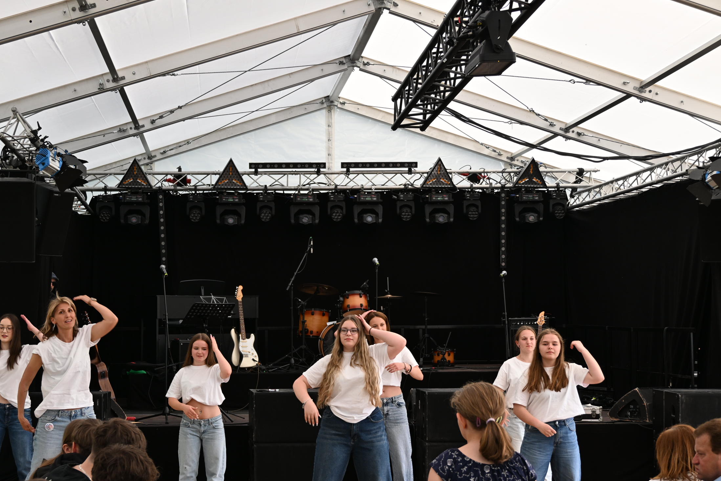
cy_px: 263
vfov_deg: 20.4
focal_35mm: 67
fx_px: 1334
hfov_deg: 30.2
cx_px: 294
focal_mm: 35
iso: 220
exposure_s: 1/200
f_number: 4.2
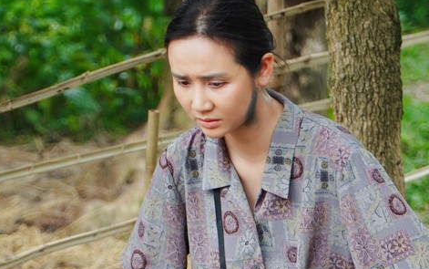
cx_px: 234
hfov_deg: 6.2
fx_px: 3943
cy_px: 302
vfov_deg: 3.9
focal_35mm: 337
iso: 320
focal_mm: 105
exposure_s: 1/640
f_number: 4
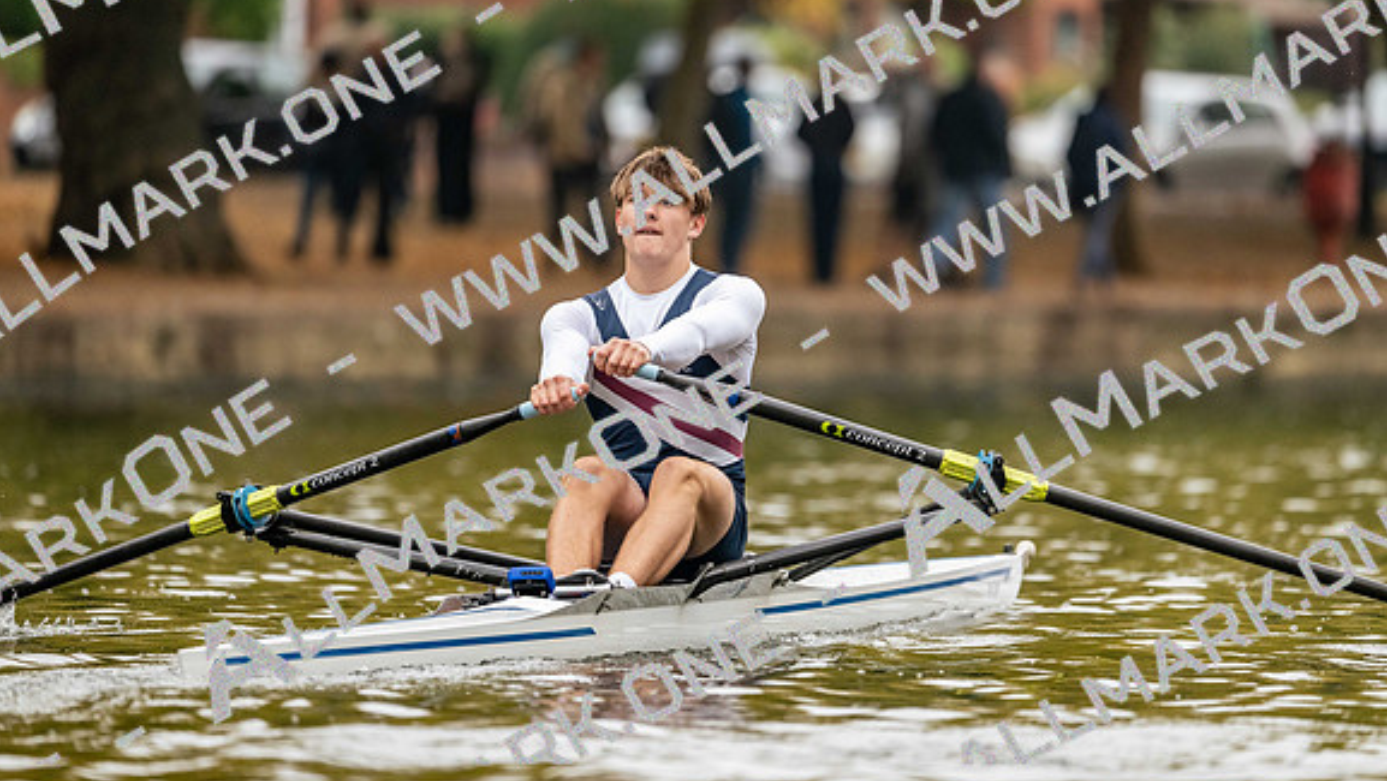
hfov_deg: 5.1
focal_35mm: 421
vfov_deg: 2.9
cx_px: 692
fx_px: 15488
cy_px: 352
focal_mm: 400
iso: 2800
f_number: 4.5
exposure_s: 1/2500
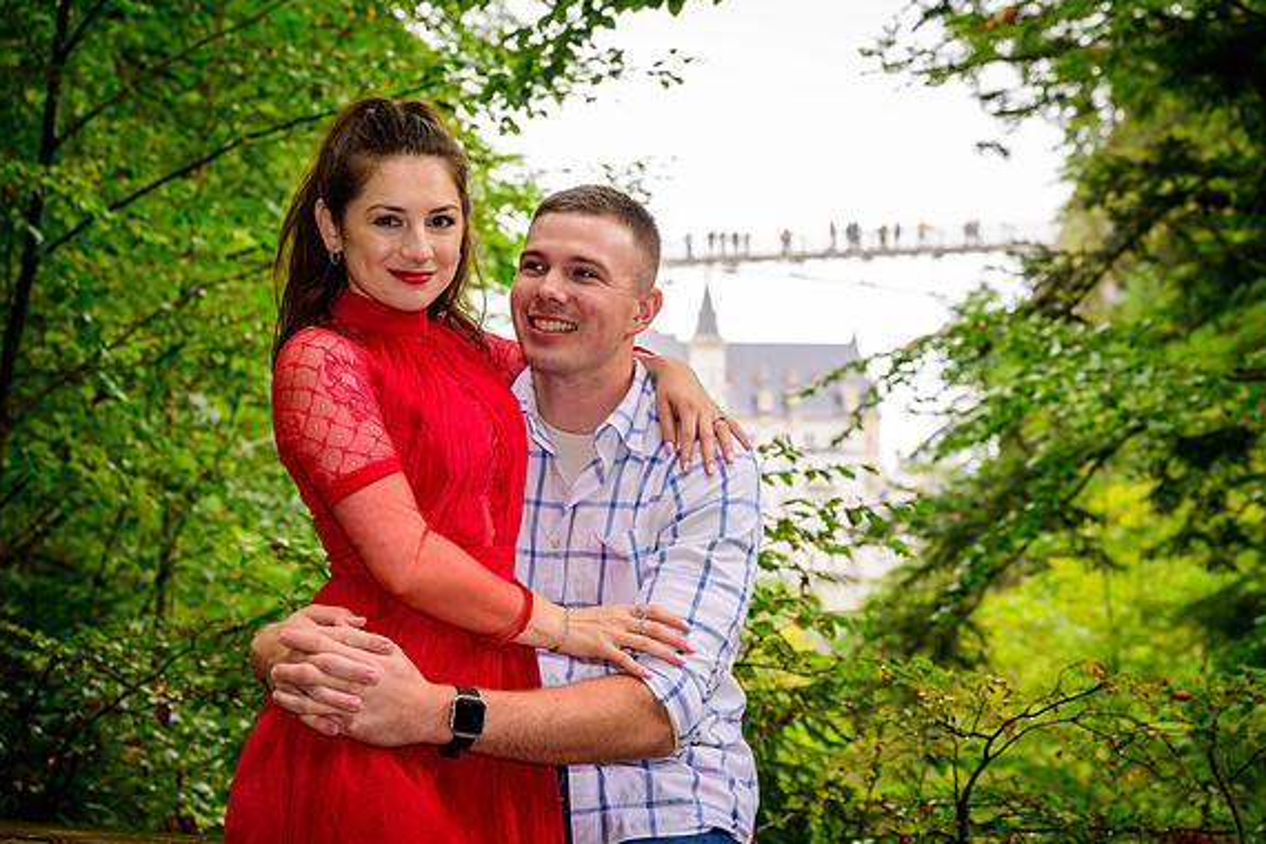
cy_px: 424
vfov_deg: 21.6
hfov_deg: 31.9
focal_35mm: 63
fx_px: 2215
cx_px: 637
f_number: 5.6
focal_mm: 62
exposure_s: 1/125
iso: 400
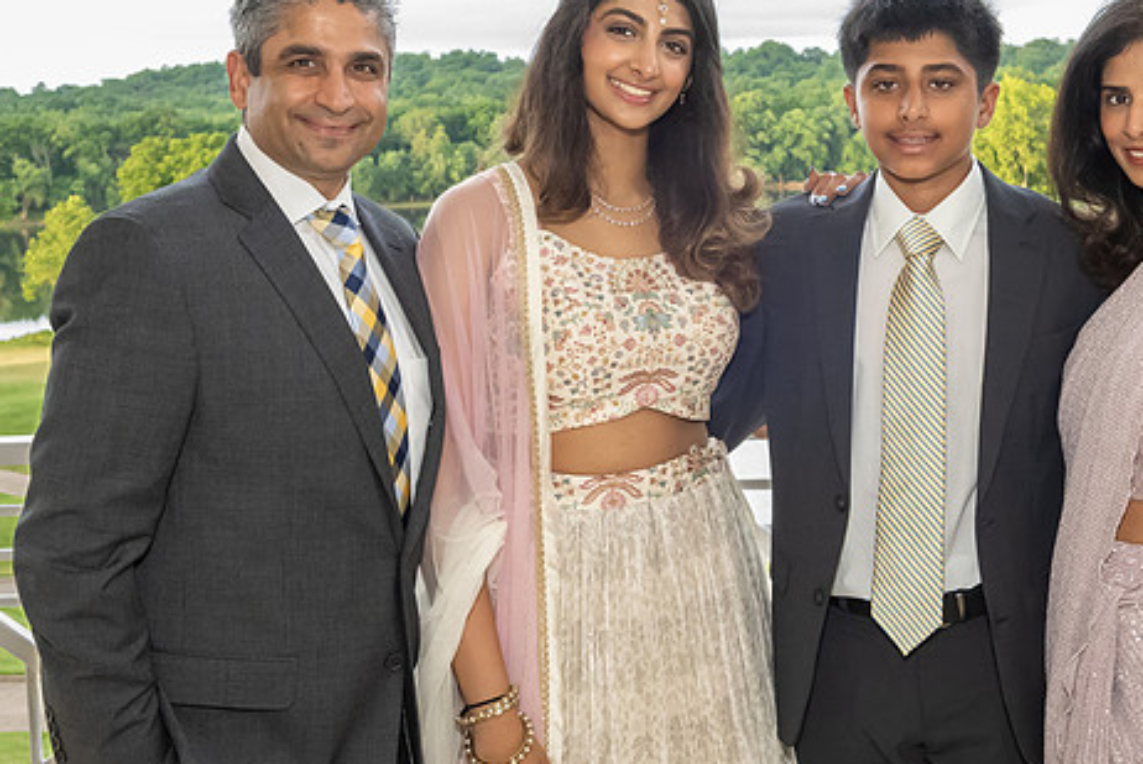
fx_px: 1939
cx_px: 745
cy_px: 281
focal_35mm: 61
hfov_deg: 32.6
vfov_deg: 22.3
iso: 5000
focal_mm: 31
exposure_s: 1/250
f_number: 7.1
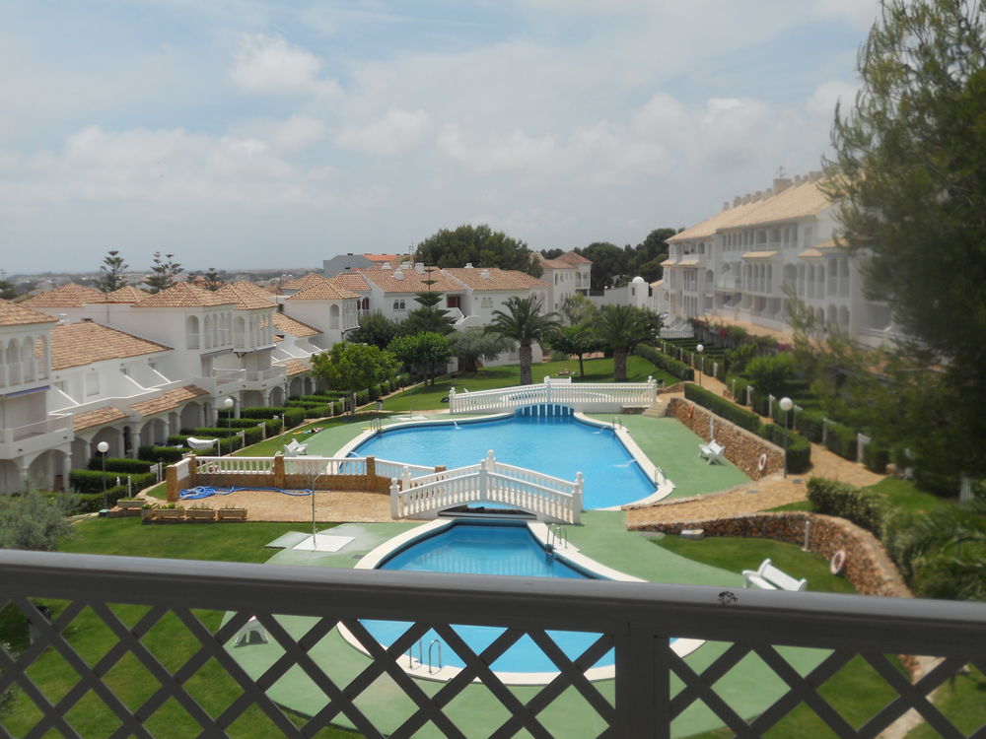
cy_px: 370
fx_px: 1082
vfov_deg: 37.7
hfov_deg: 49.0
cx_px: 493
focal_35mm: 38
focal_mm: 6.9
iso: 80
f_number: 9.8
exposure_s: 1/320
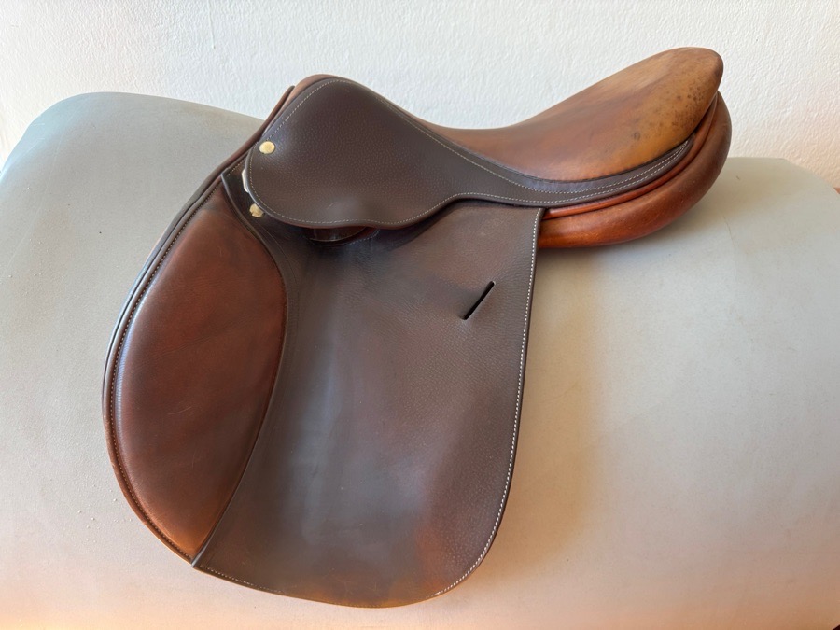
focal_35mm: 24
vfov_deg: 56.8
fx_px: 582
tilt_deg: -23.9
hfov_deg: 71.6
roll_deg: -0.6
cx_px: 420
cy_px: 315
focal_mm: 6.76
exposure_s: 1/121
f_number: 1.78
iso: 100
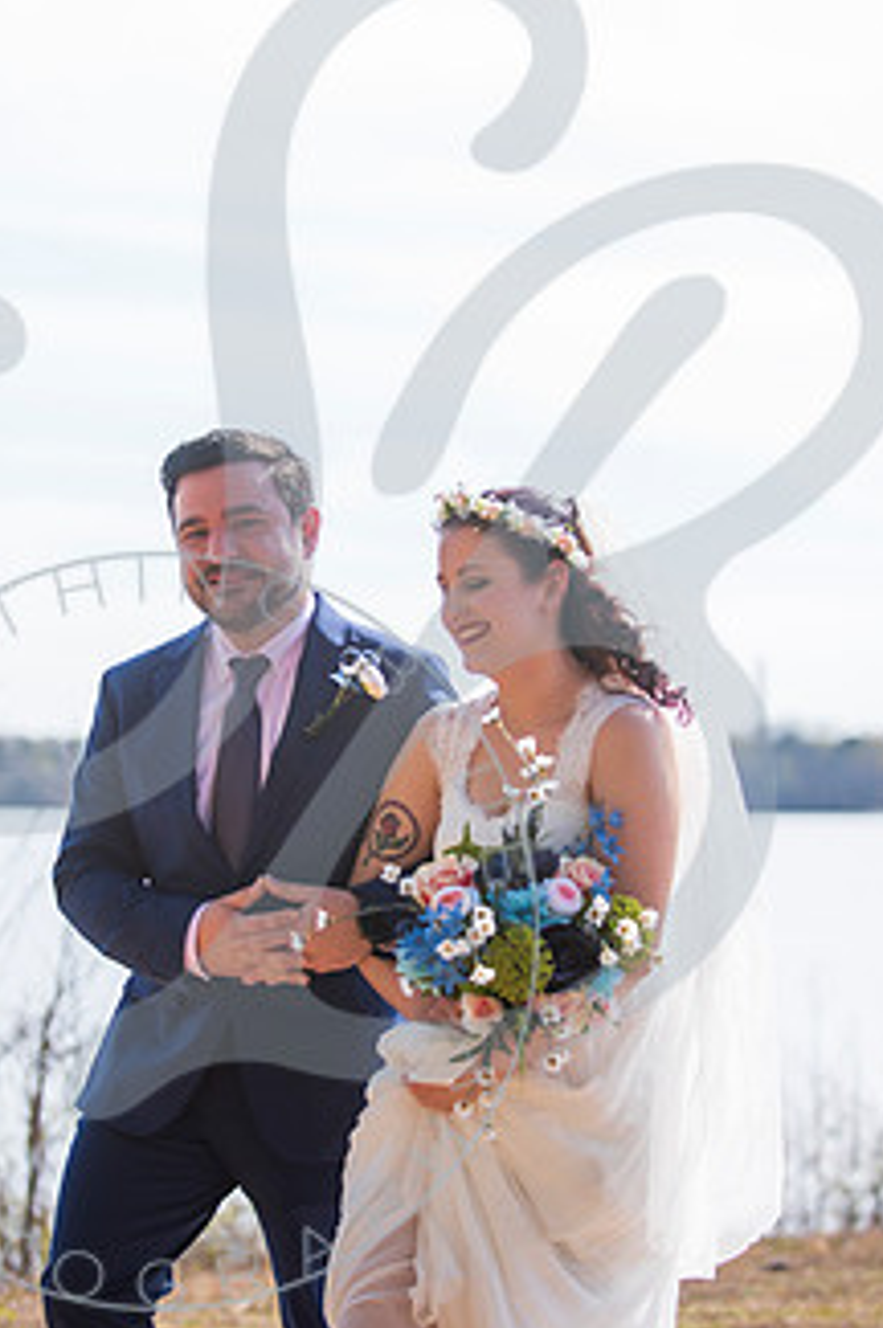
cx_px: 343
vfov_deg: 21.0
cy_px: 621
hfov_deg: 14.1
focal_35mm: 97
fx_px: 3576
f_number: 2.8
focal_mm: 70
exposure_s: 1/800
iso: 100
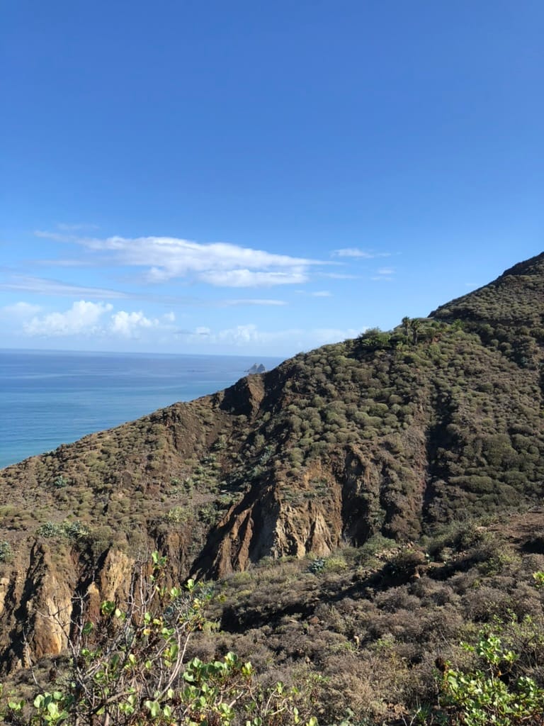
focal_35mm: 28
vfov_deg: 63.4
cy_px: 363
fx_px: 587
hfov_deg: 49.7
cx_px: 272
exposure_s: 1/1715
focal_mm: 4
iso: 20
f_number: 1.8
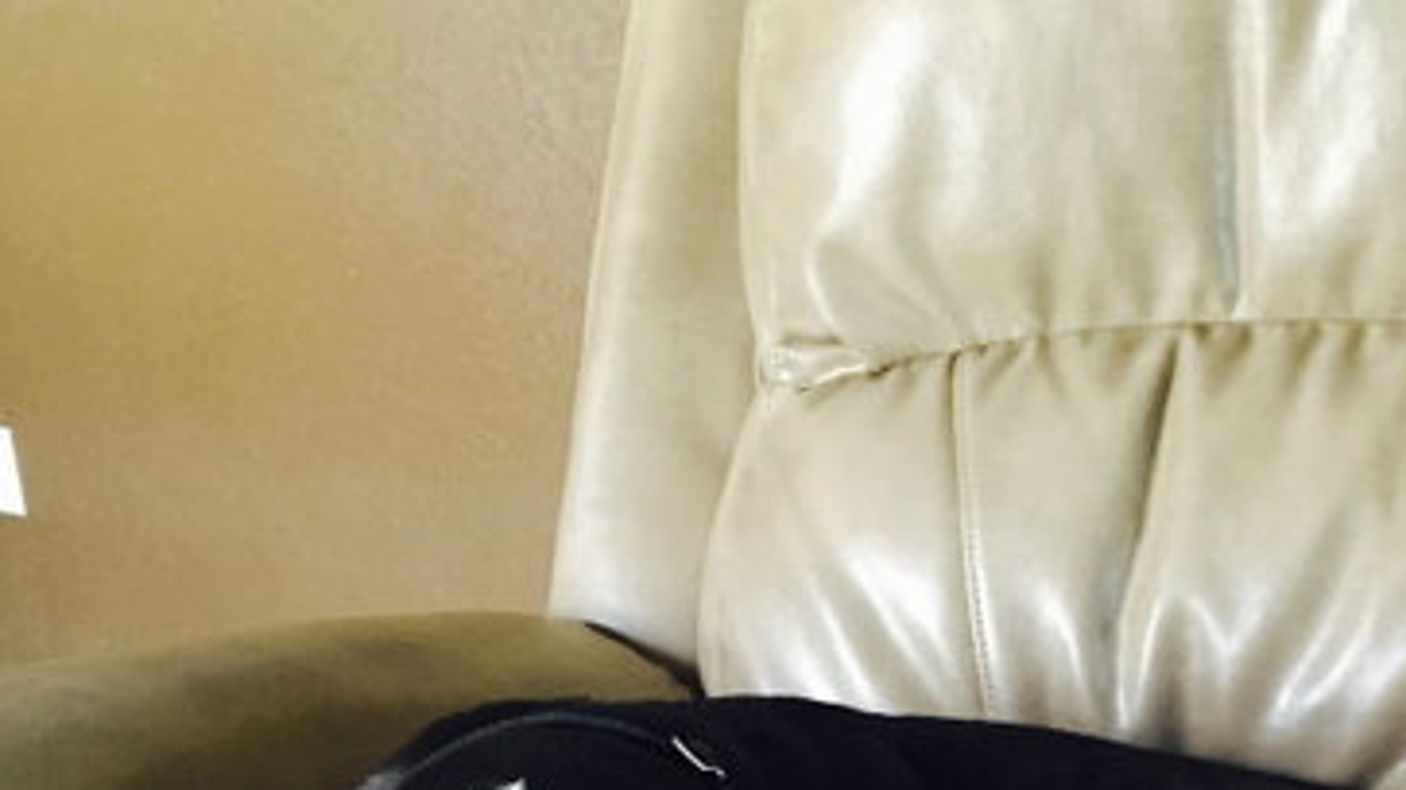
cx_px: 871
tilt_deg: -24.8
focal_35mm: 58
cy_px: 1106
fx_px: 2162
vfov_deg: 18.8
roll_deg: +2.2
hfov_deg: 35.8
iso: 250
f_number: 2.2
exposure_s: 1/24
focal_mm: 4.15
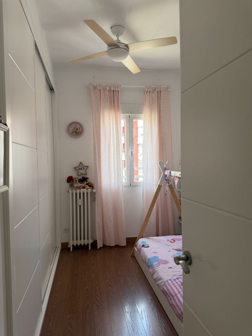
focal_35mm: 24
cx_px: 126
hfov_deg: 56.8
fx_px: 233
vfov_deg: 71.6
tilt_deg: -1.4
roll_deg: +1.0
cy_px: 168
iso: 125
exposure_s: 1/208
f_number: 1.78
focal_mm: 6.76
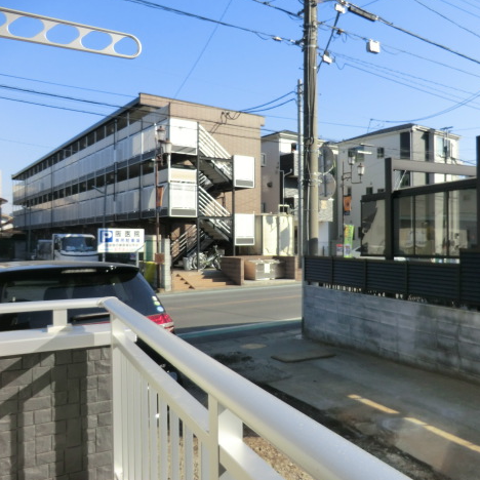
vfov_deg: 55.6
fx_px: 455
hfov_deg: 55.1
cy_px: 241
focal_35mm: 29
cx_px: 295
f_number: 3.2
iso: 80
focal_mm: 4.3
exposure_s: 1/640
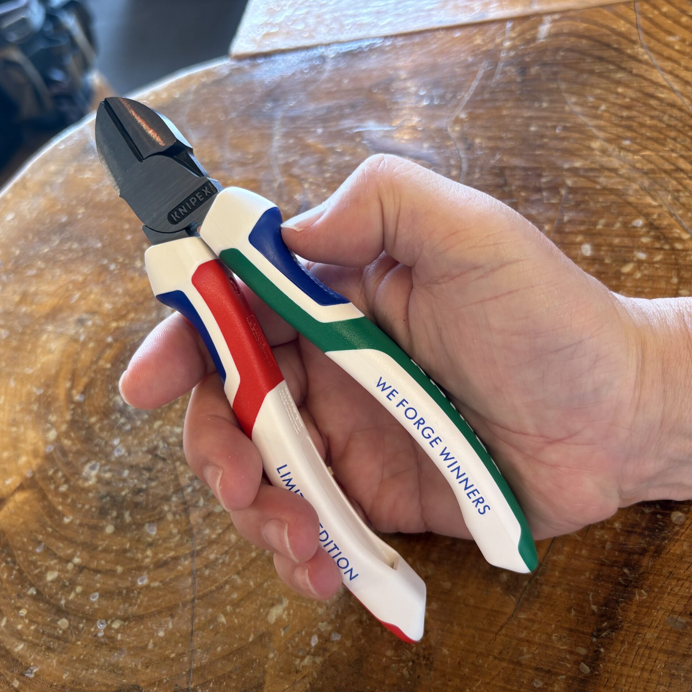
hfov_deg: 52.5
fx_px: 701
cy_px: 348
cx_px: 335
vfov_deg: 52.5
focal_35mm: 31
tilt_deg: -53.0
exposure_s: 1/60
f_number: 1.6
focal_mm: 5.96
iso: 80
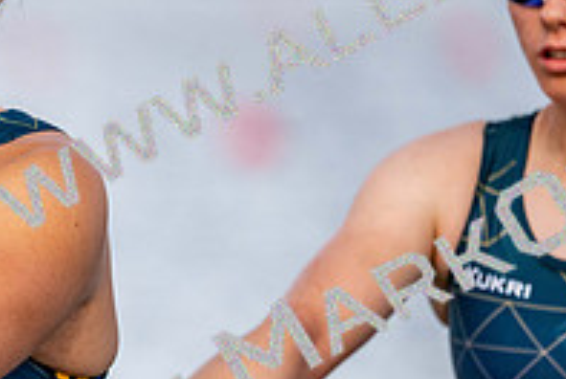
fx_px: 18517
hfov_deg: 1.7
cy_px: 277
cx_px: -215
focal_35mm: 1176
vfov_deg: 1.2
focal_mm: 400
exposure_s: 1/2500
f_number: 4.5
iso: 400
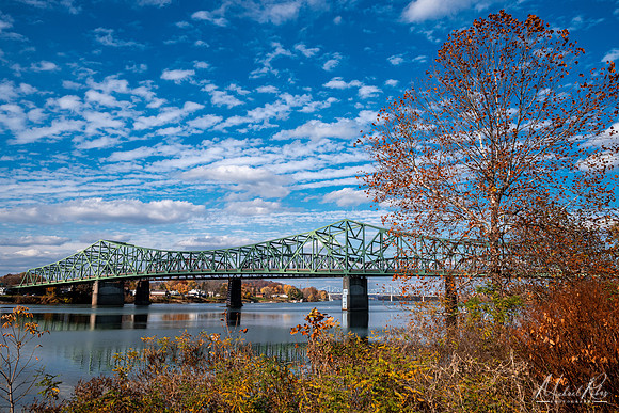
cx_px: 310
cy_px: 206
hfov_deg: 63.2
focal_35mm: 29
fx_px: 503
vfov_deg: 44.6
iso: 100
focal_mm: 19.5
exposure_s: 1/250
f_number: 11
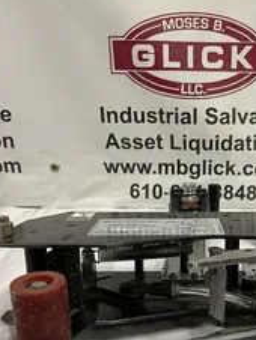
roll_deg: -0.5
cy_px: 257
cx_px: 188
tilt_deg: -21.8
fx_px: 453
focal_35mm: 46
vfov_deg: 40.0
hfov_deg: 31.1
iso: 125
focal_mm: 4.2
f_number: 1.6
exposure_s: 1/60
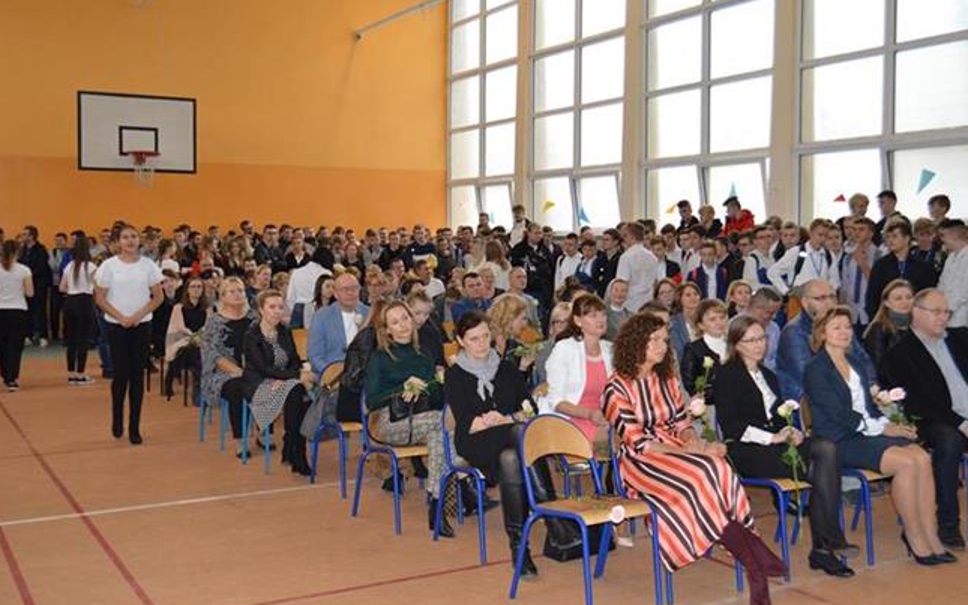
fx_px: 1055
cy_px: 297
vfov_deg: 32.0
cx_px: 483
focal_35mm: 40
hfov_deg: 49.3
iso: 400
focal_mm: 26
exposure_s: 1/60
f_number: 4
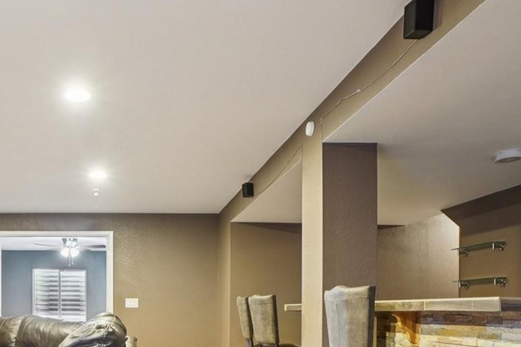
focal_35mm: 31
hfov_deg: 57.2
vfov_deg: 38.8
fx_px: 449
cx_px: 129
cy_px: 325
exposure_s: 1/2
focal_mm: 10
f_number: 8
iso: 400
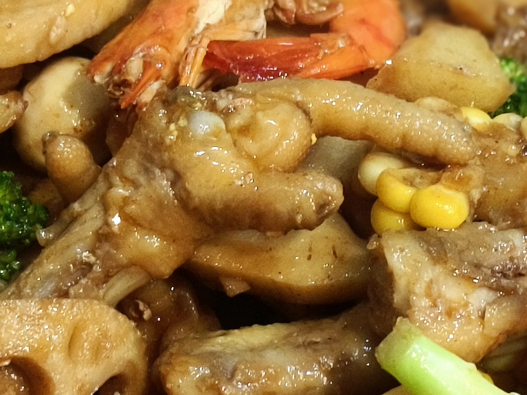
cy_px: 305
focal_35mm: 145
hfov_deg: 13.6
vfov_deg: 10.2
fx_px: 2208
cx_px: 241
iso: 1232
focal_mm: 5.5
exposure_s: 1/33.3
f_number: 4
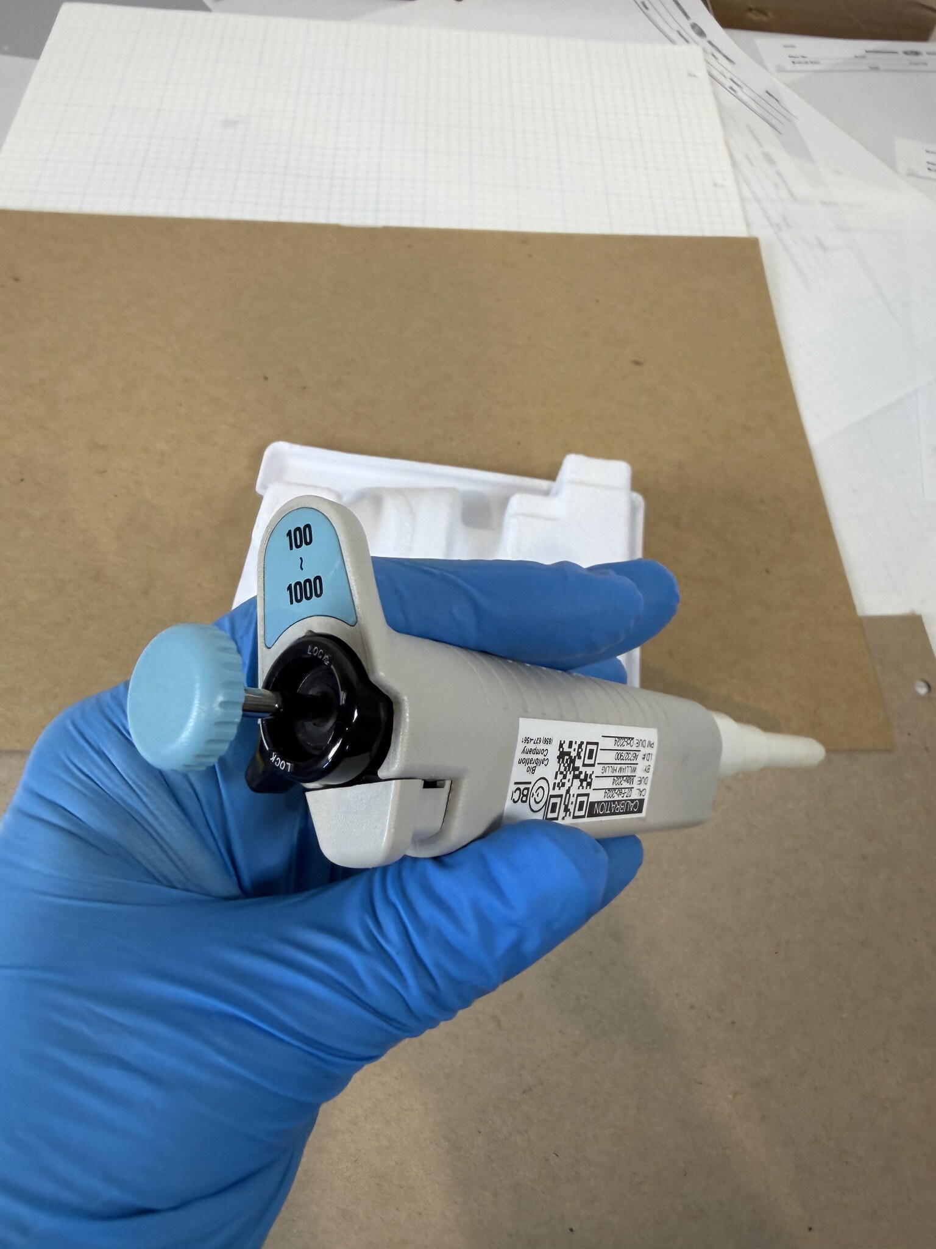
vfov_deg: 71.6
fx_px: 865
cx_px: 468
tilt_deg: -58.5
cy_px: 624
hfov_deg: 56.8
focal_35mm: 24
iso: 100
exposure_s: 1/120
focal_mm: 2.22
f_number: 2.2
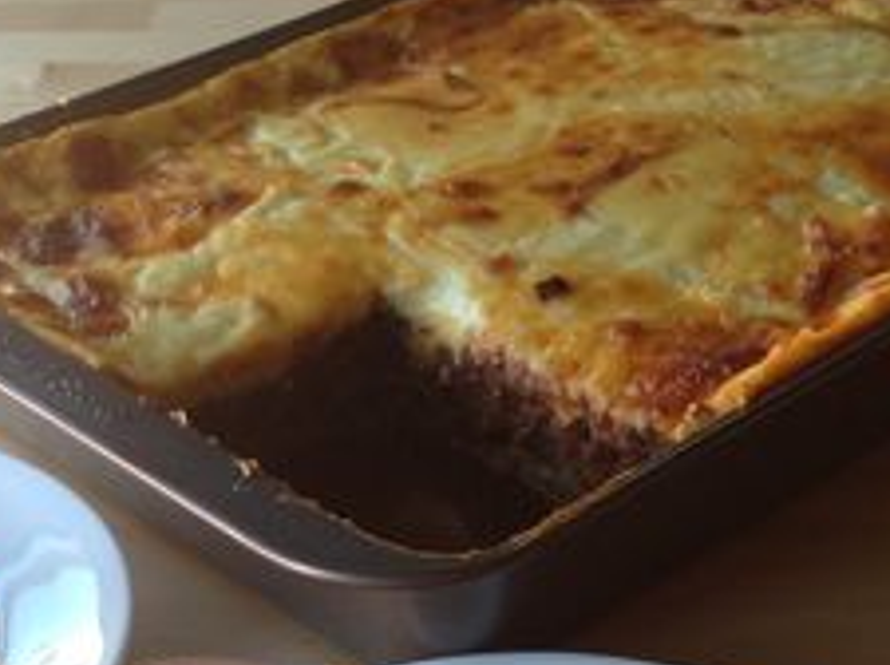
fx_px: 2054
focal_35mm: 80
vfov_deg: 17.8
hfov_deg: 24.4
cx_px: 394
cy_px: 714
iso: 64
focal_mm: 4.28
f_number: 2.4
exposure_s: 1/30
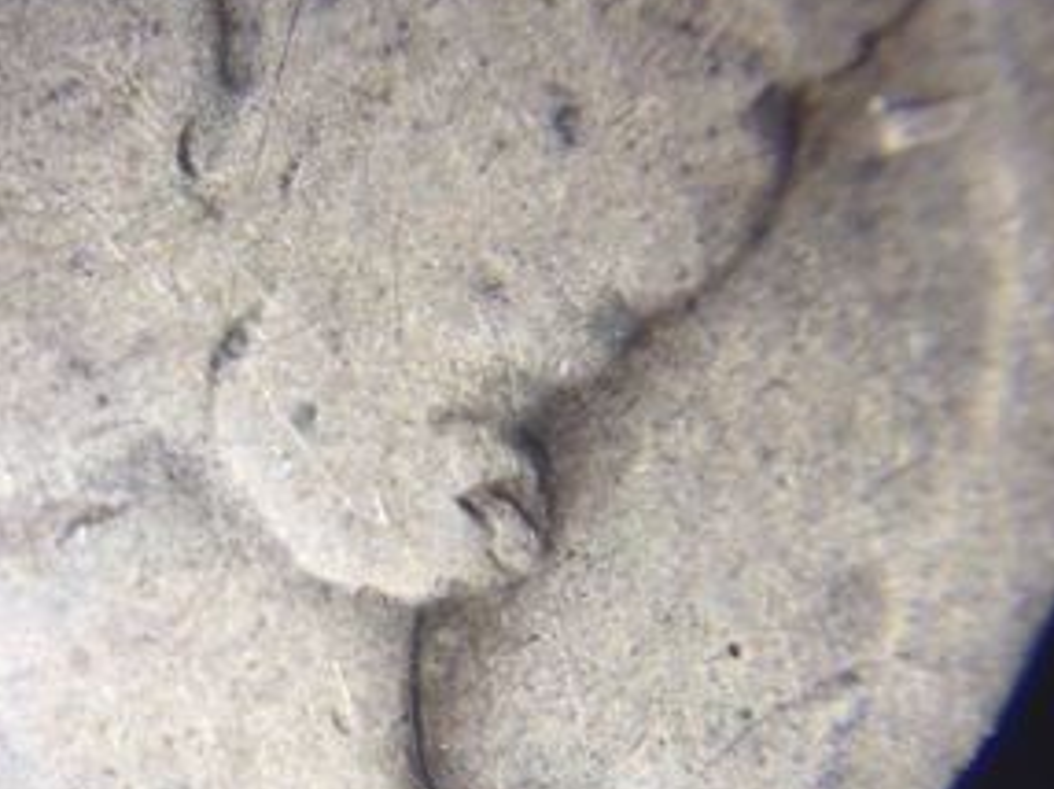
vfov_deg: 22.3
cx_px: 114
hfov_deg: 28.7
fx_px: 1977
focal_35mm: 65
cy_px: 597
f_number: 2.2
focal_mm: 4.15
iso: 32
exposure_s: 1/694
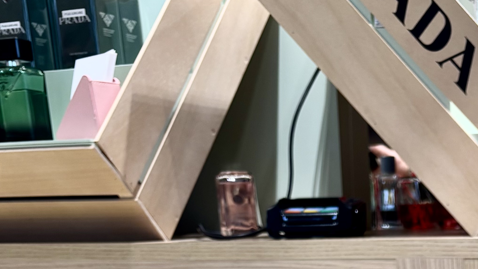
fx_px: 1014
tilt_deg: -19.6
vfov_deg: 12.7
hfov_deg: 25.3
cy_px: 577
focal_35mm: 80
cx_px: 475
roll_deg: +1.0
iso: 40
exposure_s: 1/67
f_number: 1.6
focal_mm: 5.96
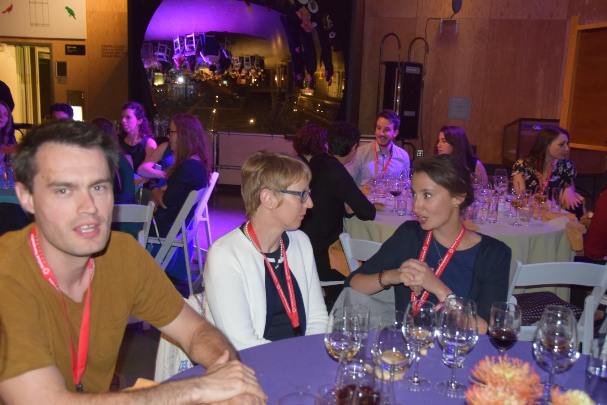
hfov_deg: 53.1
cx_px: 304
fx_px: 607
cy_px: 202
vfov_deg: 36.9
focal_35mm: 36
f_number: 3.8
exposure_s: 1/60
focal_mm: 24
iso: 3200
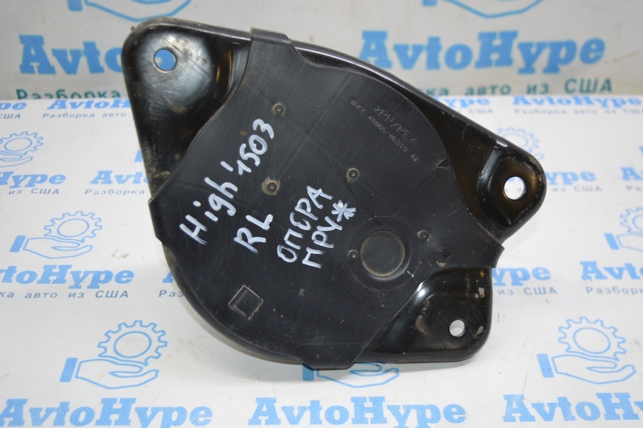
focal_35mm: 45
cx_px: 322
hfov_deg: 43.6
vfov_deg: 29.8
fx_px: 803
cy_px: 214
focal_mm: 30
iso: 500
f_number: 4.2
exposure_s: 1/60
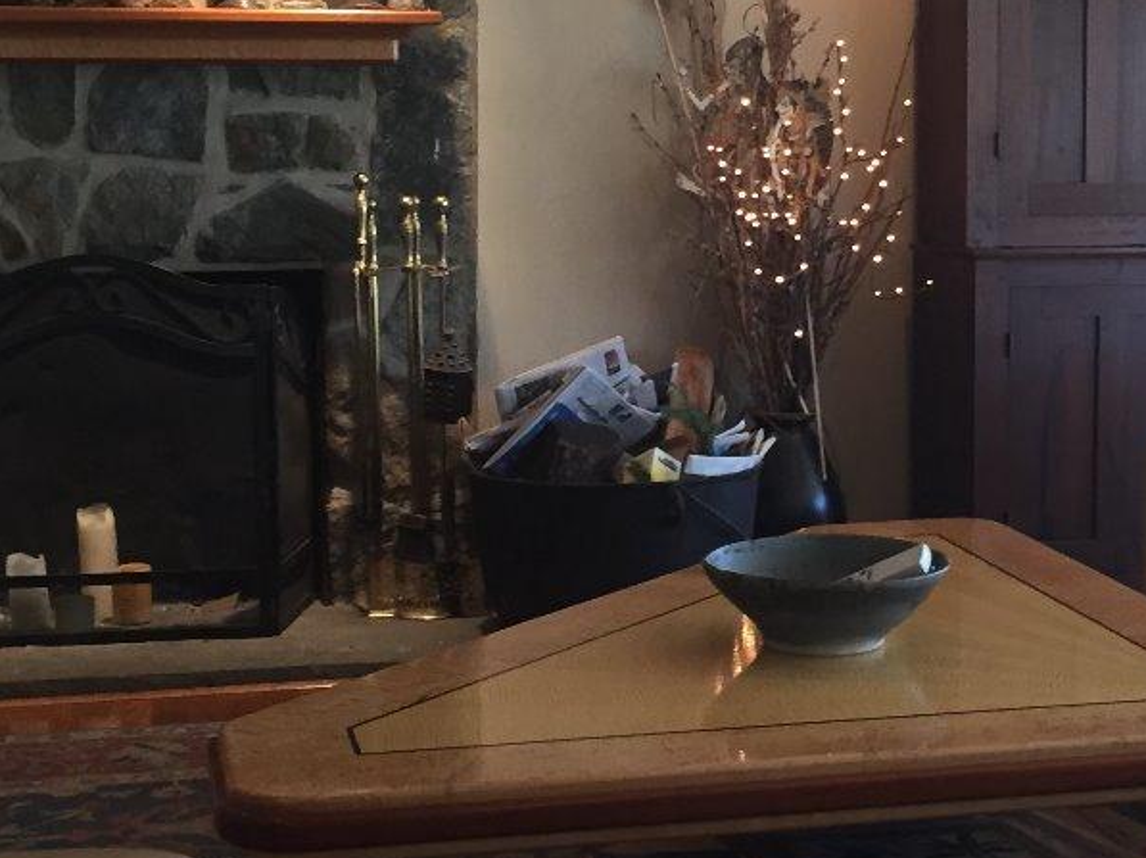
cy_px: 388
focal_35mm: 70
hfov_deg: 27.7
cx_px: 733
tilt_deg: -7.3
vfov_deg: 21.0
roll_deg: +0.2
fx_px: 2316
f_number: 2.2
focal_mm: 4.15
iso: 125
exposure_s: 1/30
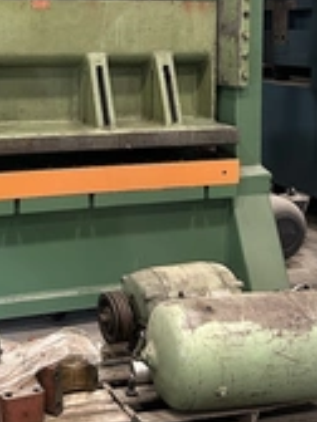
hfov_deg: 23.0
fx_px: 757
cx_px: 30
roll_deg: -0.7
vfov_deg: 30.1
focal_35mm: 62
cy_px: 60
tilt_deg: -2.9
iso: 400
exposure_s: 1/40
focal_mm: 5.7
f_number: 1.5
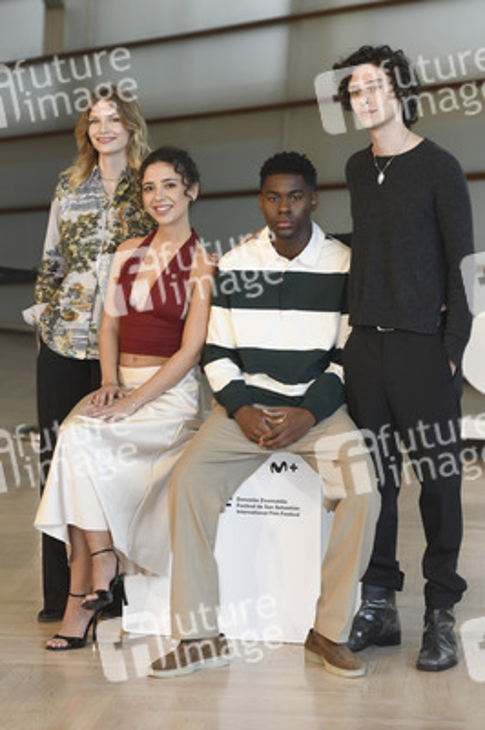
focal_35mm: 95
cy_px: 365
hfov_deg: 14.4
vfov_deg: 21.5
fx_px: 1923
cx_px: 242
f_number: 4
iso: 800
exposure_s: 1/320
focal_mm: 95
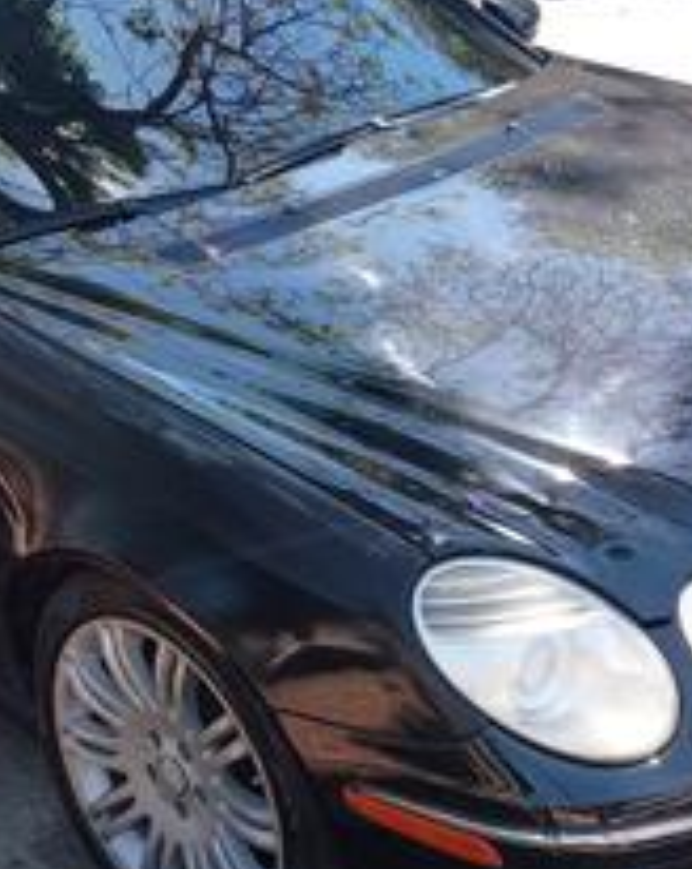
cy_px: 447
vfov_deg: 28.4
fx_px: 1720
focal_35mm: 67
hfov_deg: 22.6
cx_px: 181
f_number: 2.2
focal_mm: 3.42
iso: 100
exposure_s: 1/120
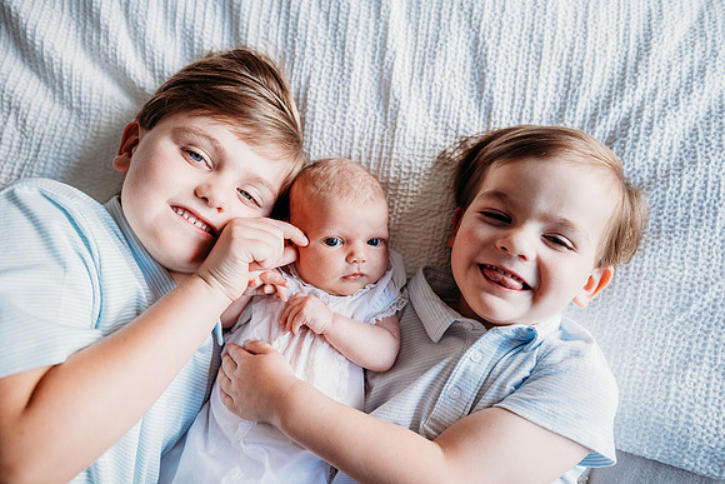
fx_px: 483
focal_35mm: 24
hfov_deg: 73.7
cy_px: 242
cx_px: 362
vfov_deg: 53.2
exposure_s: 1/200
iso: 800
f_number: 2.8
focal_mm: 24
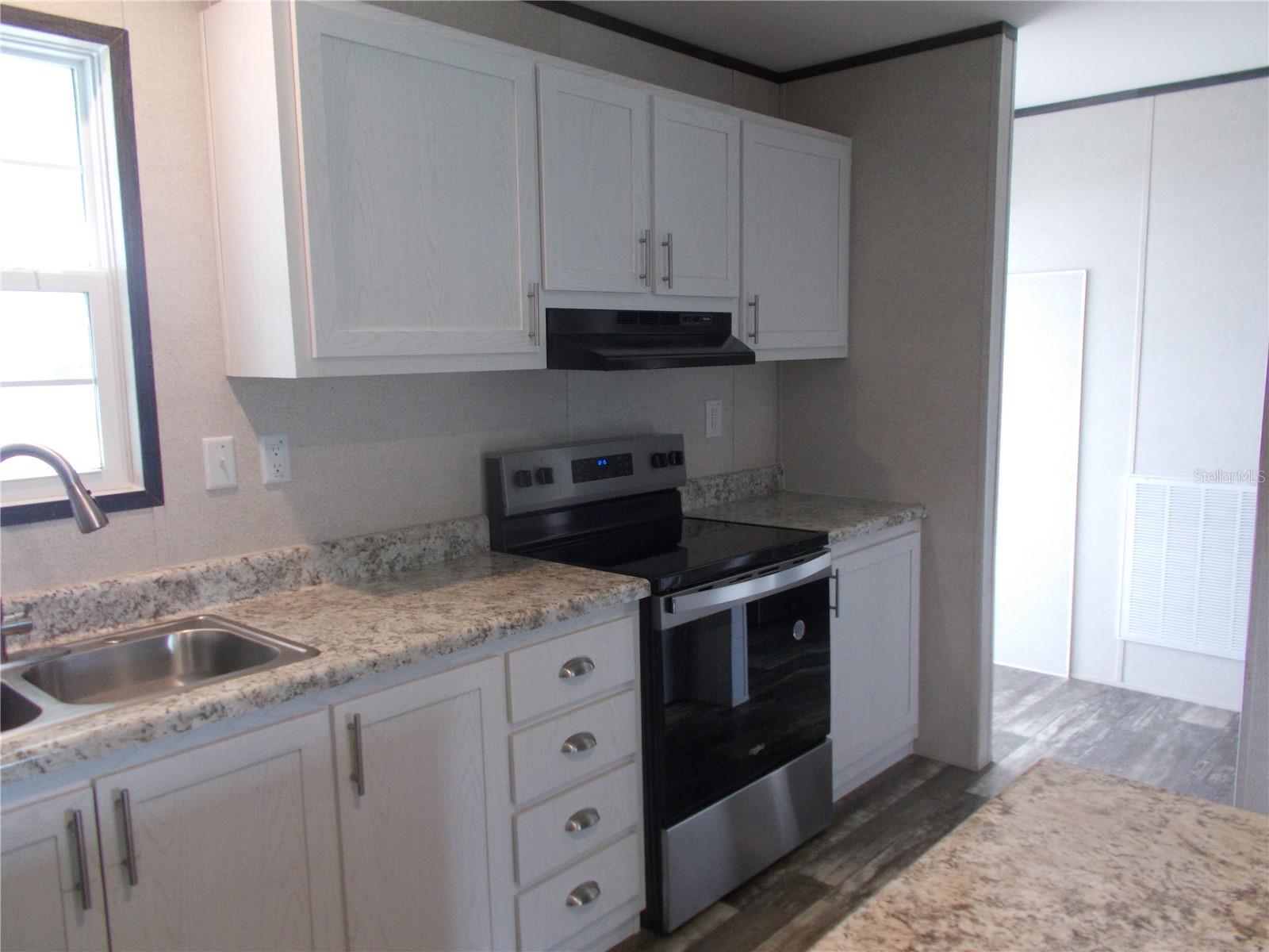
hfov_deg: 67.3
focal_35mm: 26
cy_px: 476
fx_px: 953
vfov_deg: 53.1
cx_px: 634
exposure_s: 1/25
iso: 200
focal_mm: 4.6
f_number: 3.2
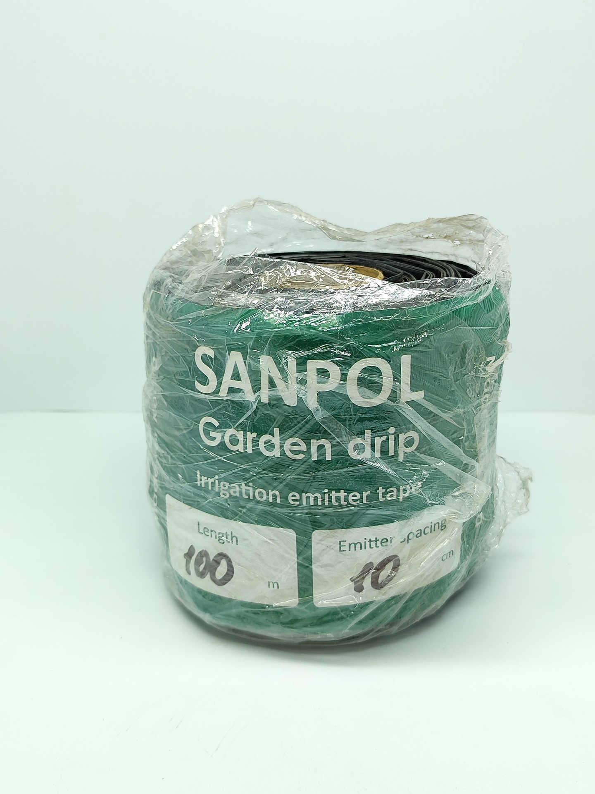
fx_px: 550
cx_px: 298
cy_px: 397
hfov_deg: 56.8
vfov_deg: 71.6
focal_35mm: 24
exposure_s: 1/160
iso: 160
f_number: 1.89
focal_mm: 5.89
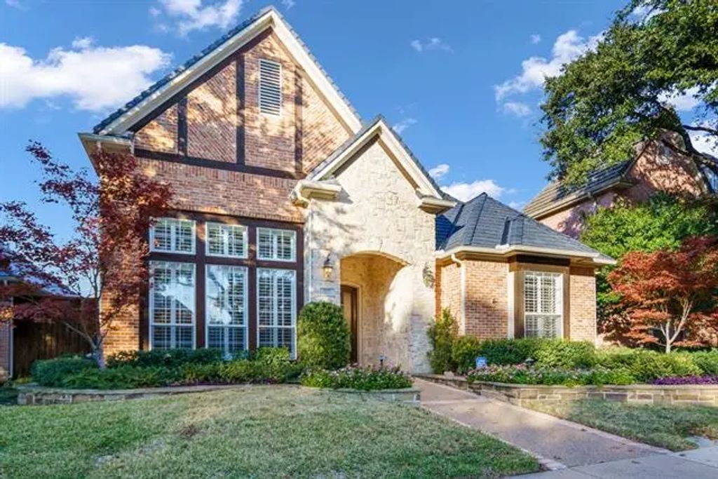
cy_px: 240
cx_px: 359
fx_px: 399
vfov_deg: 61.9
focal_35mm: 20
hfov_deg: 84.0
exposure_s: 1/640
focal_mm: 20
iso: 125
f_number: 4
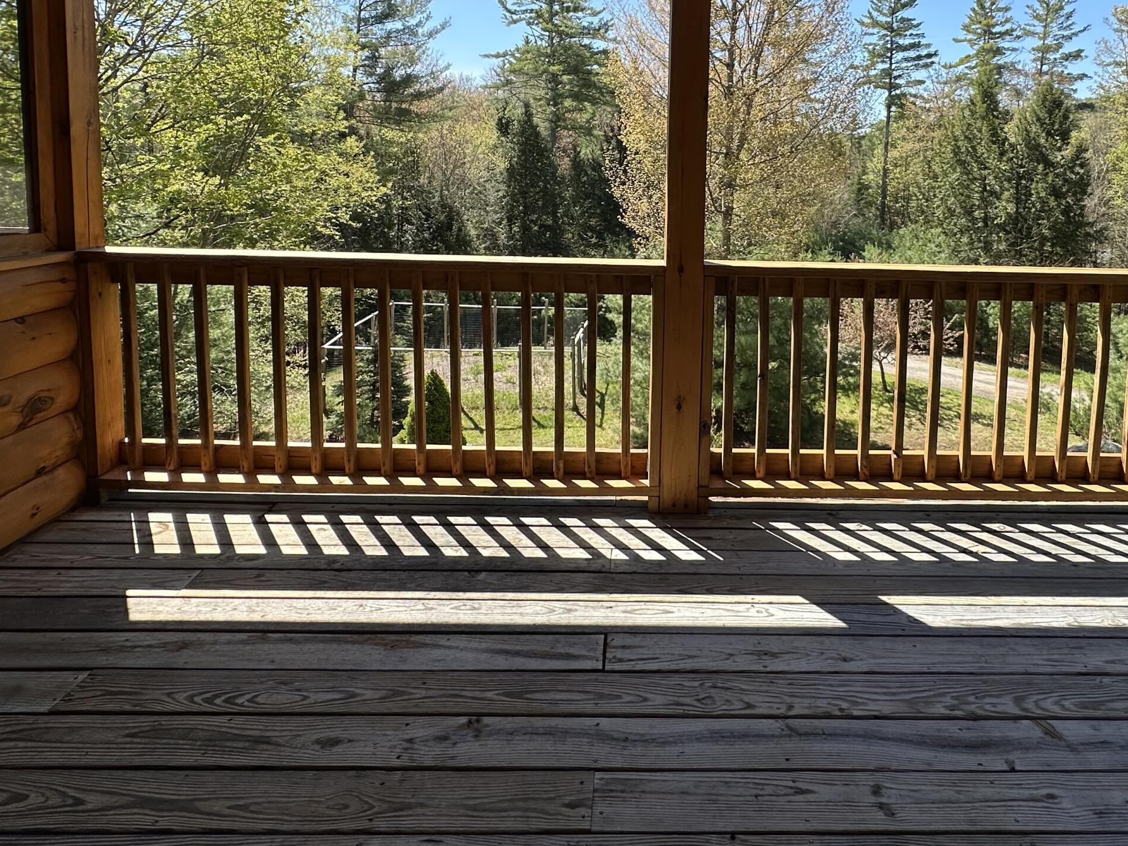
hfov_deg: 75.8
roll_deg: -1.4
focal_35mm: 22
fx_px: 717
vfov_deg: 58.1
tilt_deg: -4.0
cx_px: 656
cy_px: 217
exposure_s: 1/682
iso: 40
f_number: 2.2
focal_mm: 2.22
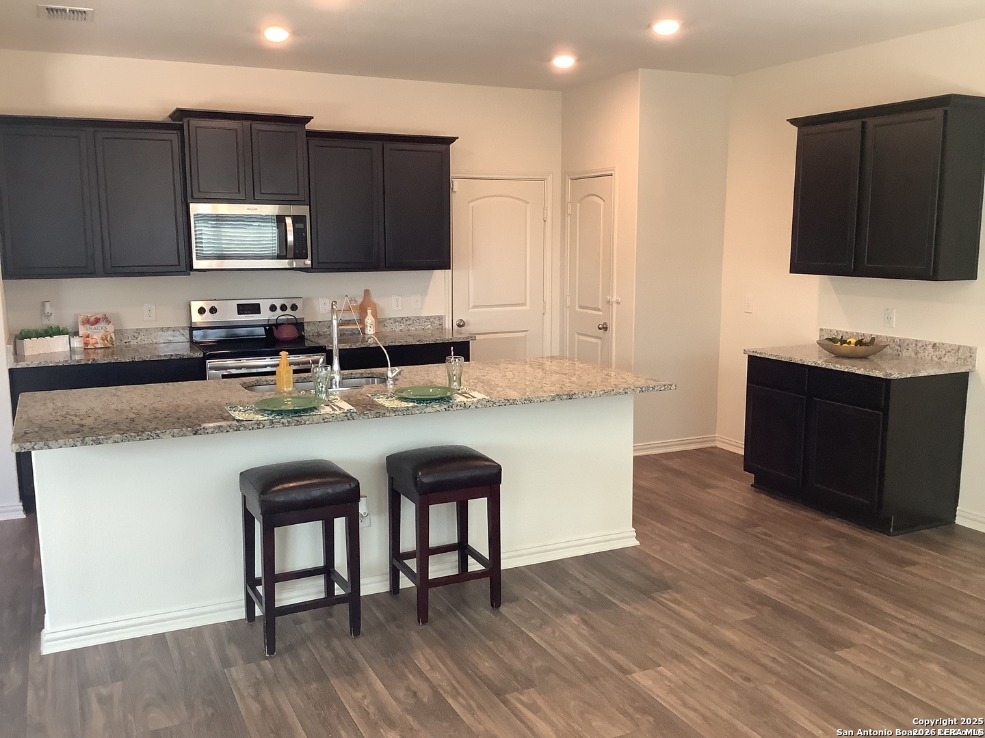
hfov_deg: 58.4
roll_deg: +0.7
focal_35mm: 31
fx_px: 882
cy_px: 369
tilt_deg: -9.7
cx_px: 492
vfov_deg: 45.4
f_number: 2.4
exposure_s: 1/60
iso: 160
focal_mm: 3.3
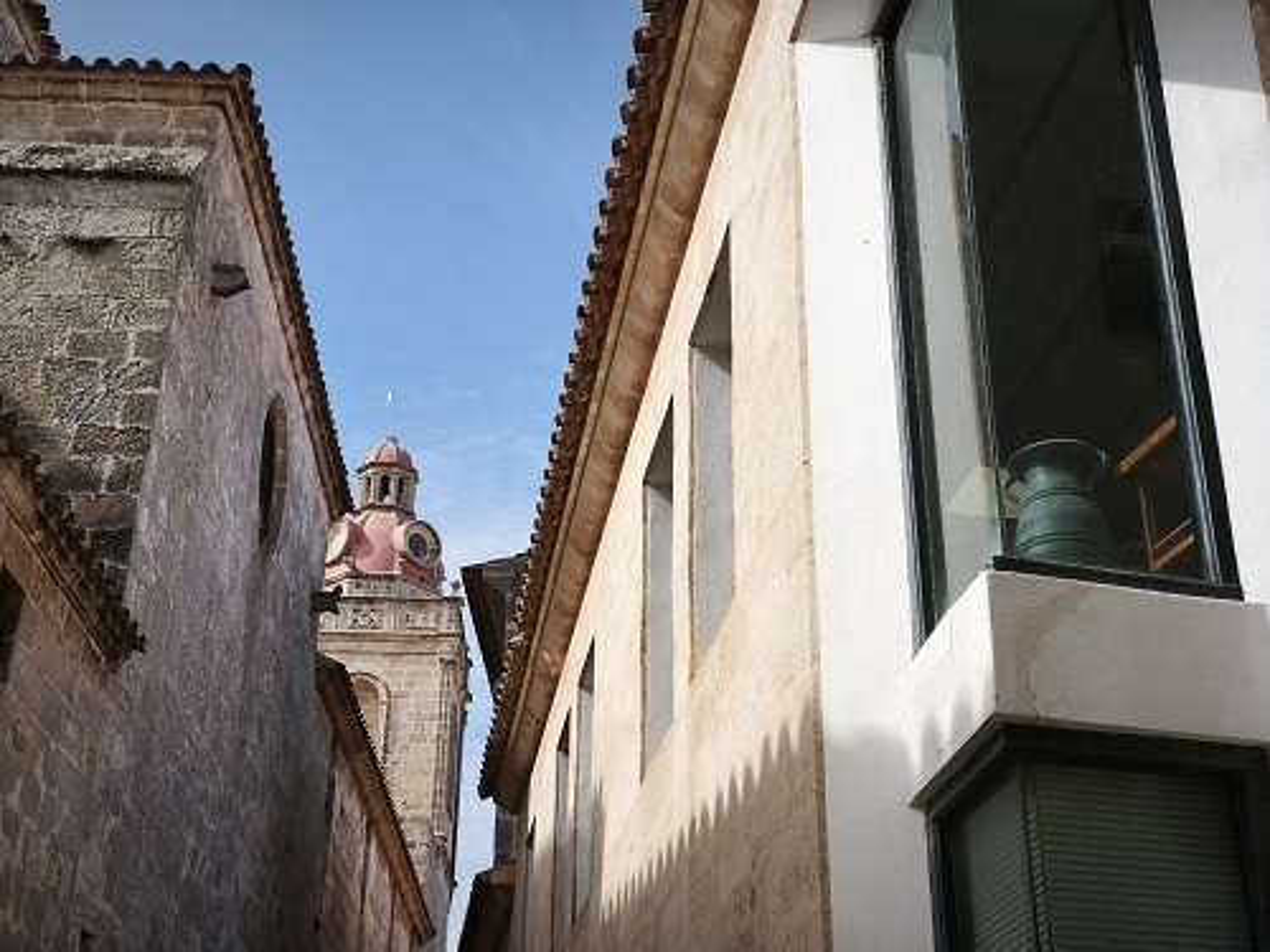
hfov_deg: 38.2
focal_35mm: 50
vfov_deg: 29.1
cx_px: 635
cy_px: 476
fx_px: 1834
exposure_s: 1/564
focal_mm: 7.1
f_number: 1.9
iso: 50
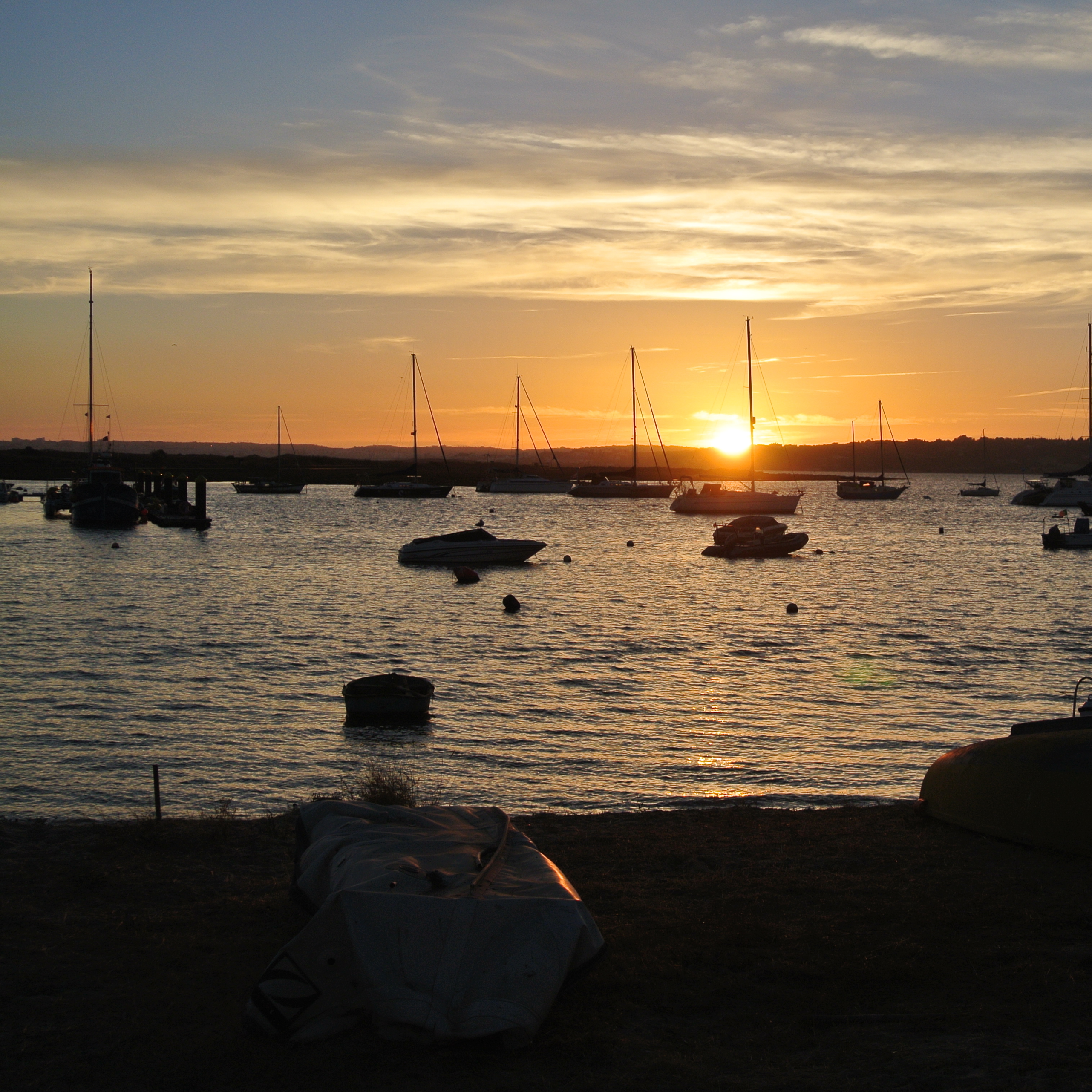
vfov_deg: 31.6
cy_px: 543
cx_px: 810
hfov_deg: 31.1
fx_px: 1927
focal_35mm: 54
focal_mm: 15.7
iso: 100
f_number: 4.5
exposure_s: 1/640
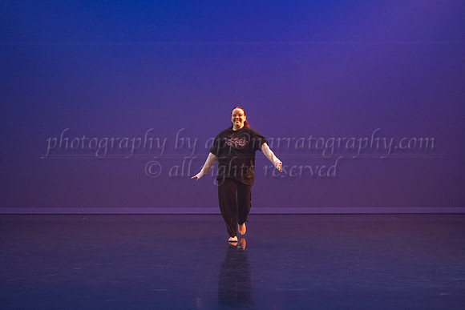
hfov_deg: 18.9
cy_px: 158
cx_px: 243
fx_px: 1400
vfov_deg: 12.6
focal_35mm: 108
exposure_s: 1/400
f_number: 4.5
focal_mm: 75
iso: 4000
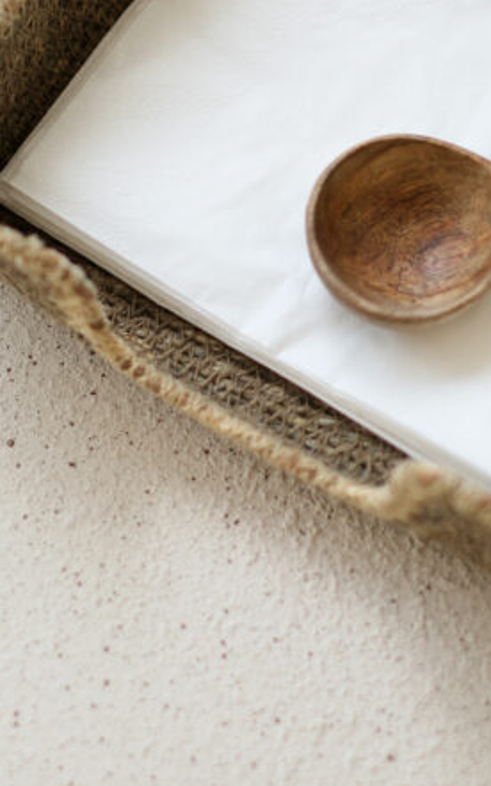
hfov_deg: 16.1
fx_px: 1735
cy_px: 156
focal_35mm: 81
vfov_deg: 25.1
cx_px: 278
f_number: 4
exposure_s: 1/40
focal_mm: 26
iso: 200
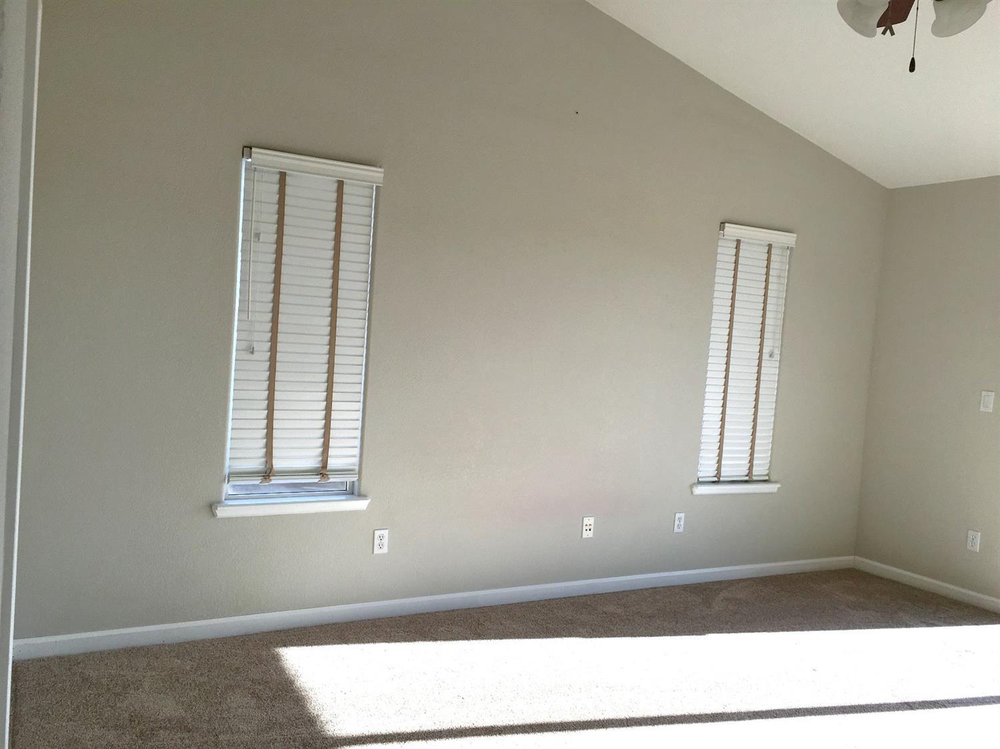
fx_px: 837
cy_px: 374
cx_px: 500
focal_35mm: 29
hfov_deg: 61.7
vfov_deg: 48.2
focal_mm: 4.15
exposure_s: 1/442
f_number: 2.2
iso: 25
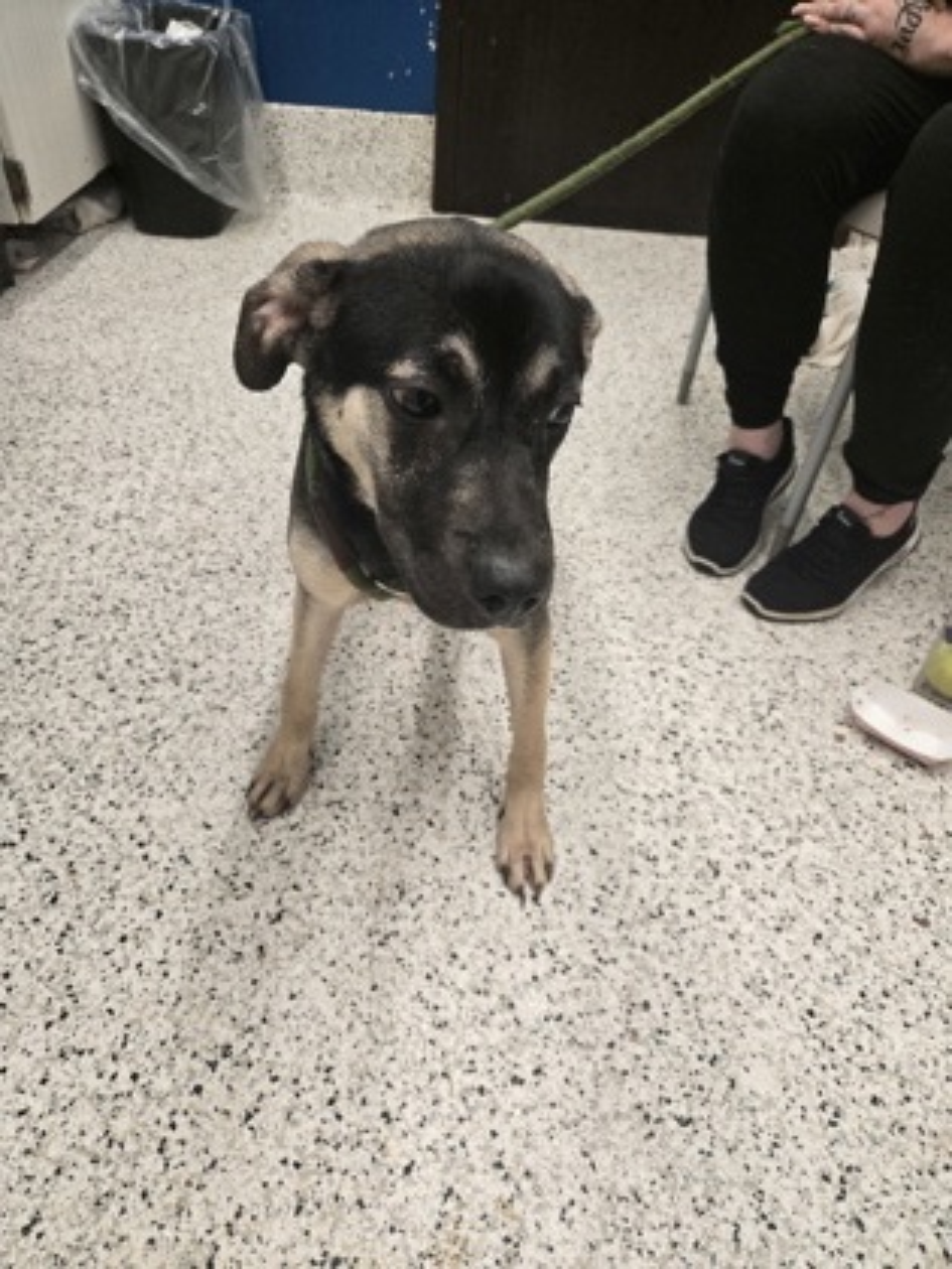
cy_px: 634
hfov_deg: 58.9
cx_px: 476
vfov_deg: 73.9
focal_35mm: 23
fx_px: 843
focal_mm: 5.4
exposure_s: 1/180
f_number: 1.8
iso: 200
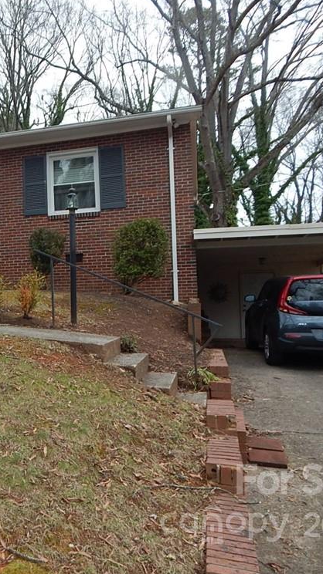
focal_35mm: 33
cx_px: -4
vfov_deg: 59.5
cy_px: 279
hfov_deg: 32.6
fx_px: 503
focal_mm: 4
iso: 125
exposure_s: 1/40
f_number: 3
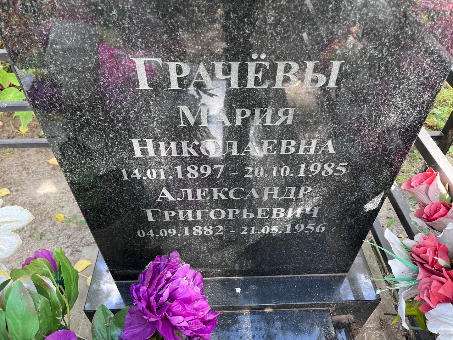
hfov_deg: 67.3
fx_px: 340
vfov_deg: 53.1
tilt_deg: -44.8
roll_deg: +0.4
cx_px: 226
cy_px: 170
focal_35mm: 26
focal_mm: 5.1
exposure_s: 1/112
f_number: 1.6
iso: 125
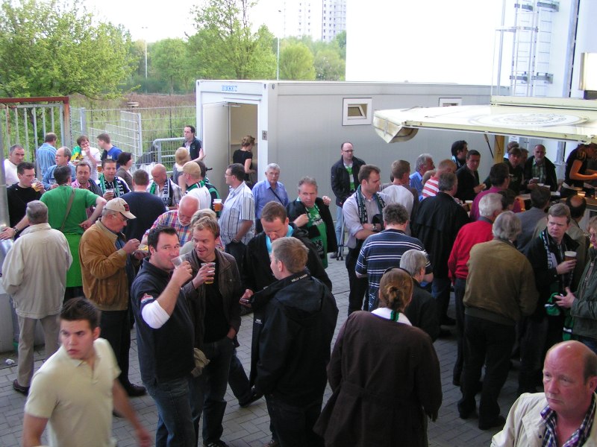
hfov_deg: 49.0
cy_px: 224
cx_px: 298
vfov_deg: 37.7
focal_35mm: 38
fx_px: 655
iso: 100
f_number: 2.8
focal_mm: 5.8
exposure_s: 1/40
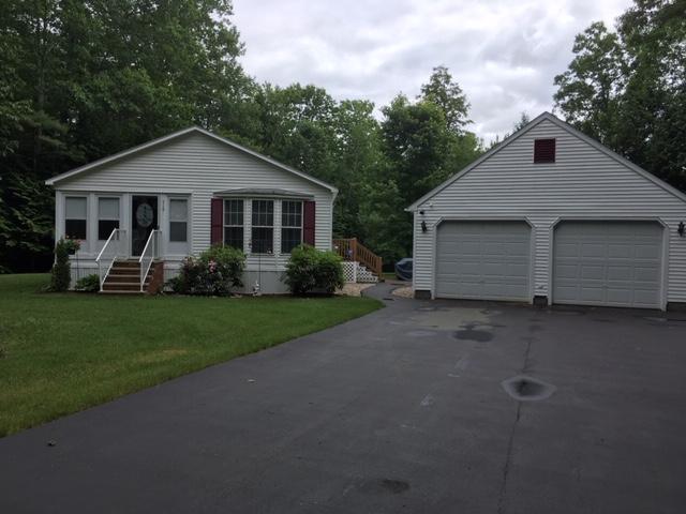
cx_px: 343
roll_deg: -1.0
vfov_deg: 48.2
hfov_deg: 61.7
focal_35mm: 29
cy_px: 257
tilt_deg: -2.9
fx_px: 575
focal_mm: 4.15
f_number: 2.2
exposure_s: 1/1026
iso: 25
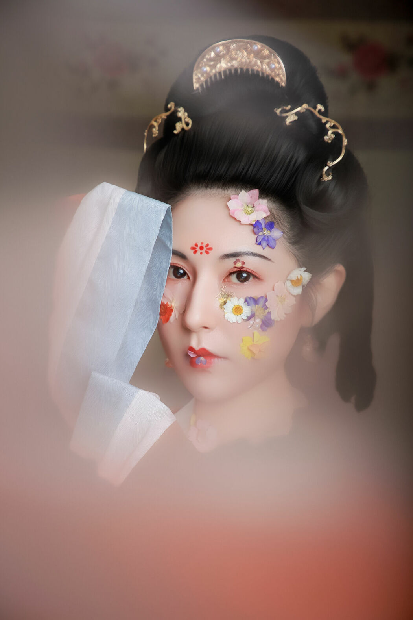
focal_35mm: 103
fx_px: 1772
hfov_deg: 13.3
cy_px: 310
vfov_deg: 19.8
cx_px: 206
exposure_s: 1/160
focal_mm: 105
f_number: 6.3
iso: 100
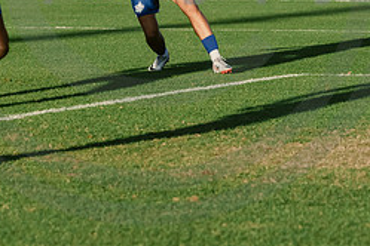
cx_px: 147
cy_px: -38
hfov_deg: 4.4
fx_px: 4789
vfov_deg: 2.9
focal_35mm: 466
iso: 1250
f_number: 7.1
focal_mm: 200
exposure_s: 1/4000
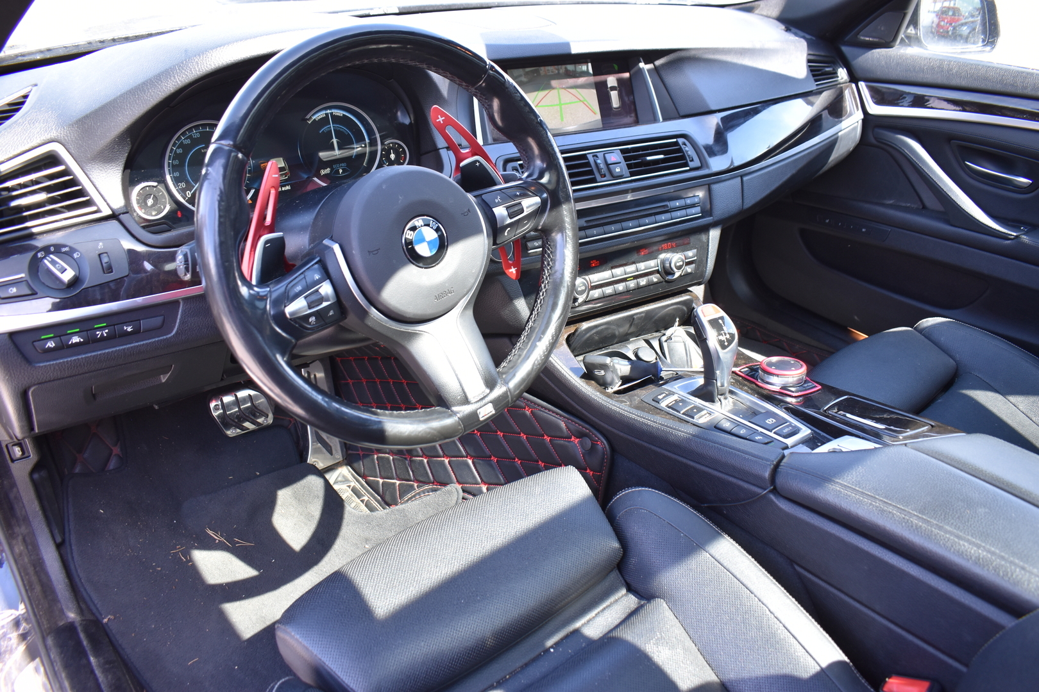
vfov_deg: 47.9
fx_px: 779
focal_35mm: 27
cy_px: 346
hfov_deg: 67.4
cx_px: 520
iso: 400
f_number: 5.6
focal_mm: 18
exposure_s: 1/90
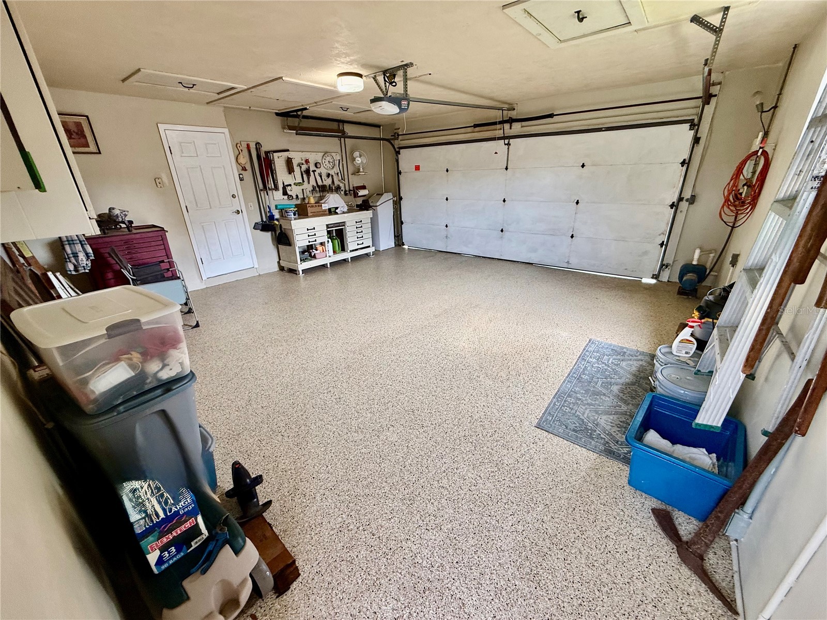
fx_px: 334
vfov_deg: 85.7
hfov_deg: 102.1
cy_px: 310
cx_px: 414
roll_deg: +1.7
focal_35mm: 14
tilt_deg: -19.9
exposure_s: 1/120
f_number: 2.2
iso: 100
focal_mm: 2.22
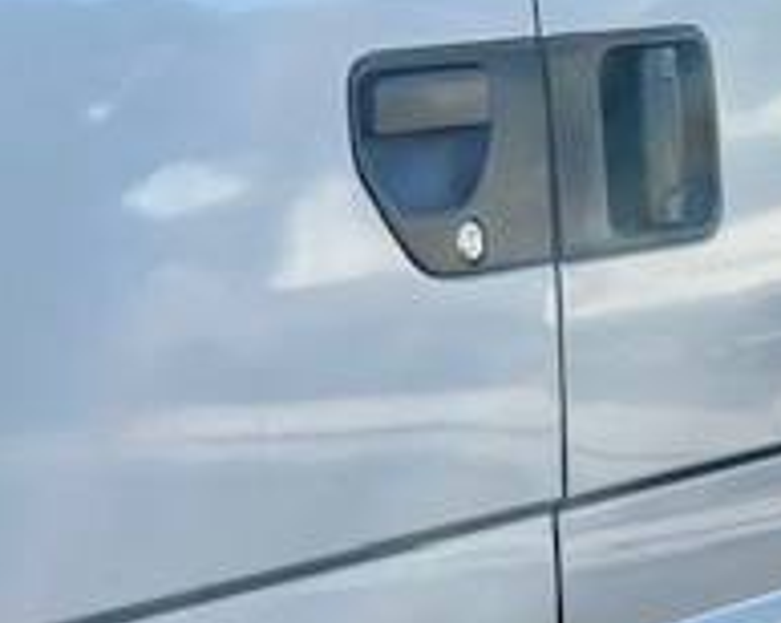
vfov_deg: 9.5
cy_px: 530
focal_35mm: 162
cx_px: -202
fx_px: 3741
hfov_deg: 11.6
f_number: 1.6
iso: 32
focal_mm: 5.1
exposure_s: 1/1439
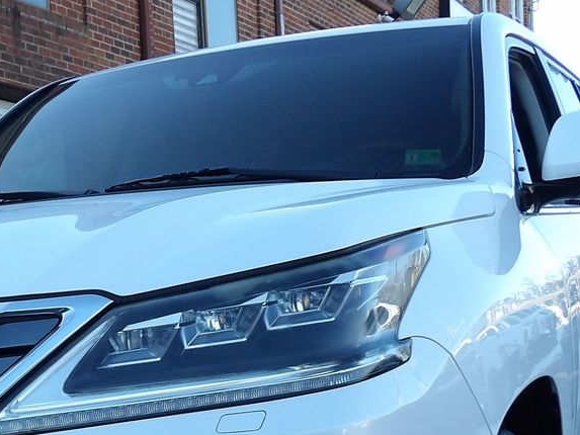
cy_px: 486
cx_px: 99
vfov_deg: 20.8
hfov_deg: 28.2
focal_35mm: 67
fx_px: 1123
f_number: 3.2
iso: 100
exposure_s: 1/240
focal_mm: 4.3
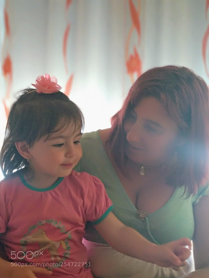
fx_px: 419
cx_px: 104
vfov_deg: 36.8
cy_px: 139
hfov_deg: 28.0
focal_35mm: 52
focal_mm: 5.99
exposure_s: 1/33
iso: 800
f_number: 2.6
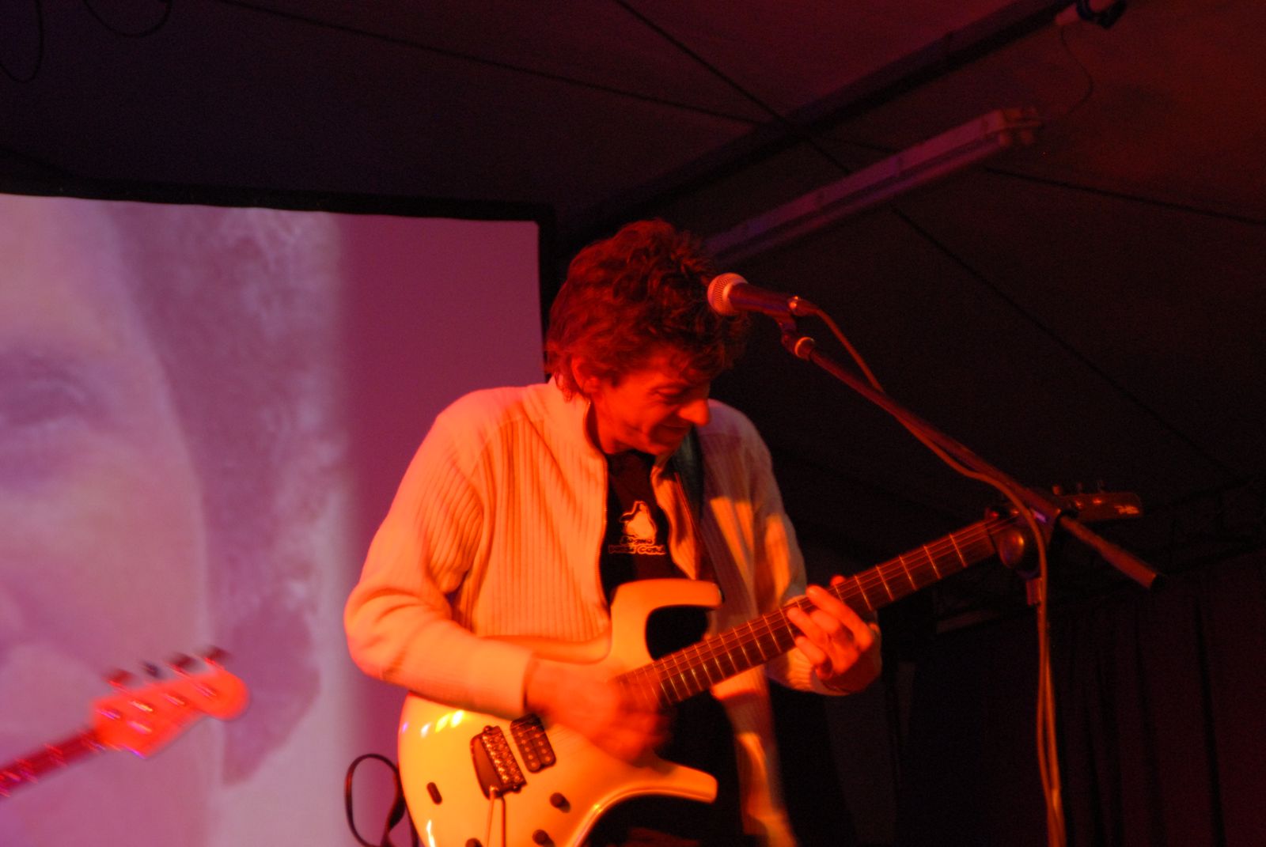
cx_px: 633
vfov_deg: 10.8
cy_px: 424
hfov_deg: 16.1
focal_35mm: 128
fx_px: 4489
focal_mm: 85
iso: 800
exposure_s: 1/6
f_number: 5.6
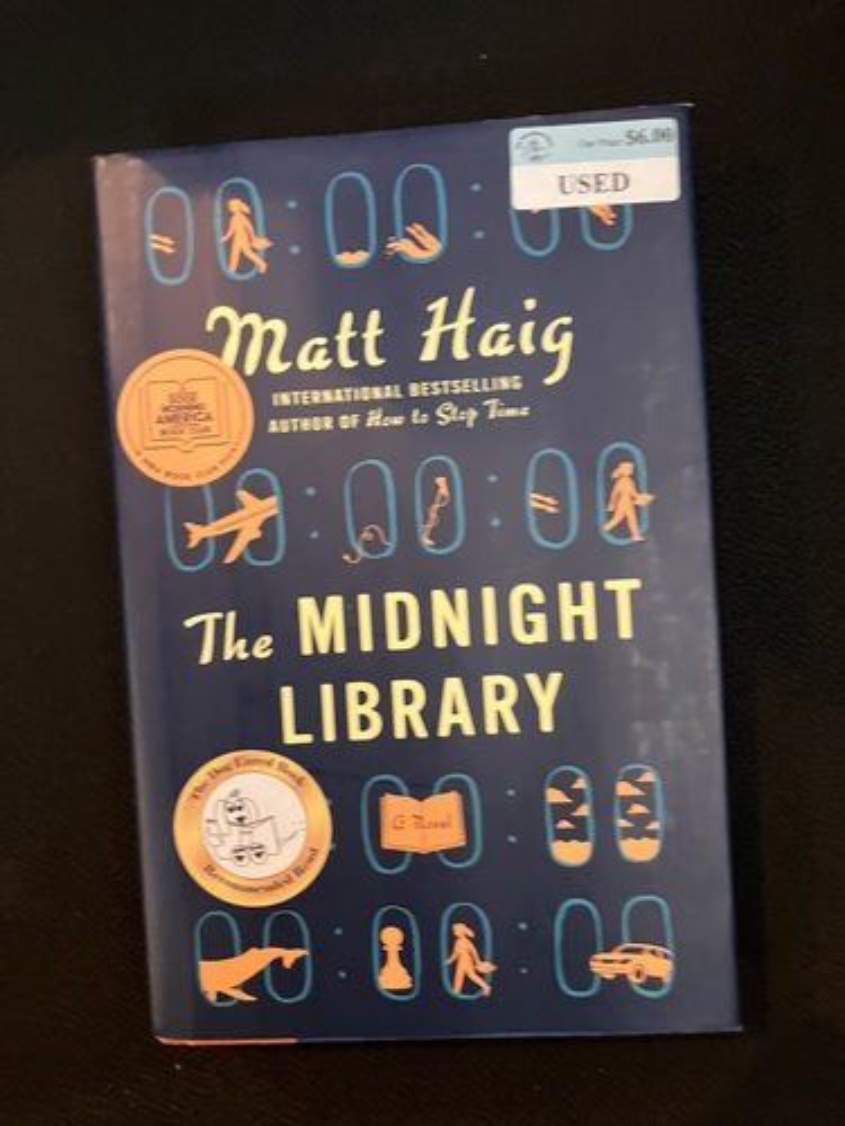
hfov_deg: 49.7
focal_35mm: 28
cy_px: 563
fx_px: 911
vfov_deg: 63.4
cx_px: 422
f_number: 1.8
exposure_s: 1/24
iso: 640
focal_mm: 3.99
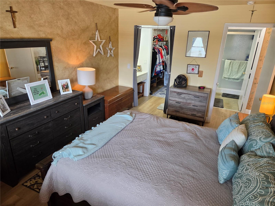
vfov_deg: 58.9
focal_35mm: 23
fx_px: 183
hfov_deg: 73.9
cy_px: 103
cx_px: 138
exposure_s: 1/120
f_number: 1.8
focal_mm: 5.4
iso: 200
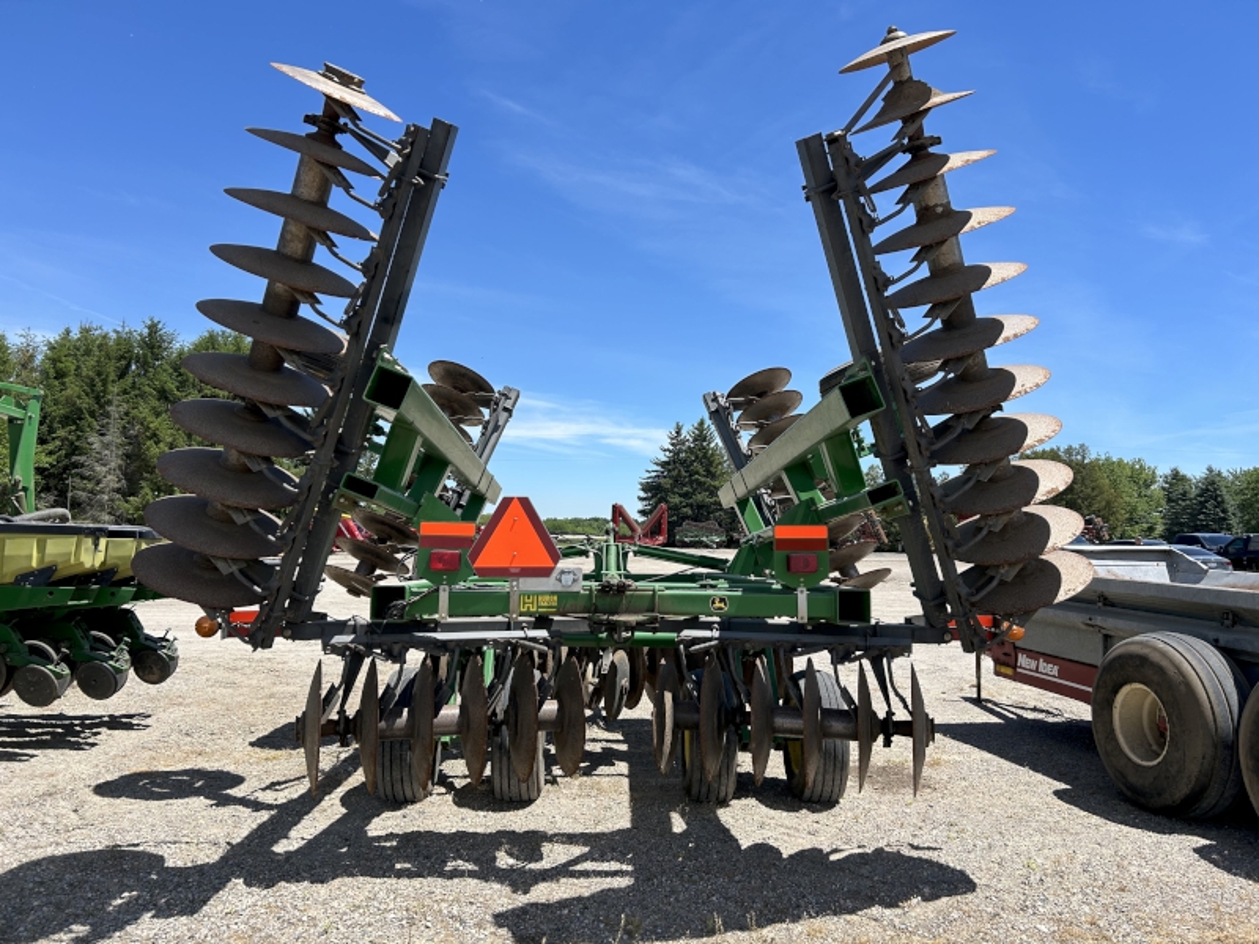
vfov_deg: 53.1
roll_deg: -1.8
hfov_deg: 67.3
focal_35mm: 26
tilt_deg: +4.5
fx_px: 946
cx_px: 630
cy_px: 472
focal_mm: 5.7
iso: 50
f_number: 1.5
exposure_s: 1/3460
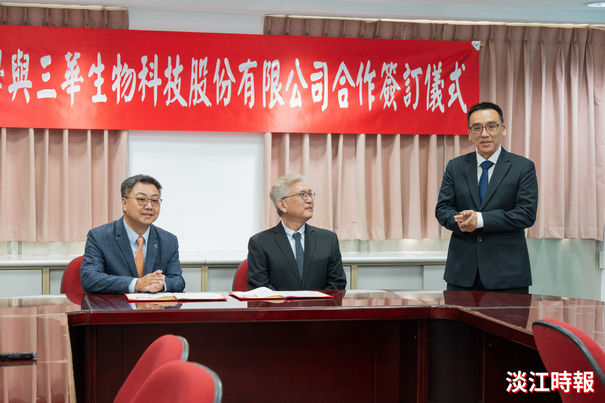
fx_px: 1141
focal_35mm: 68
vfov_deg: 20.1
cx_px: 301
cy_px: 217
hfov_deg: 29.7
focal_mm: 60.7
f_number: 5.6
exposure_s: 1/125
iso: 3200
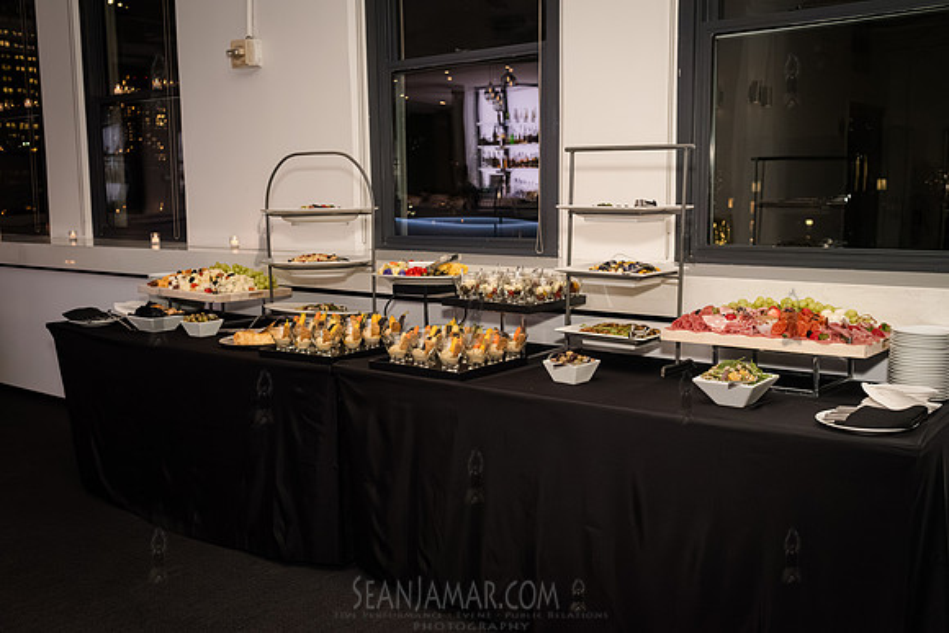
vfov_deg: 37.9
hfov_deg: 54.4
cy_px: 316
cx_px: 474
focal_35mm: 35
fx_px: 923
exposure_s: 1/400
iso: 8000
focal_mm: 35
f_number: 5
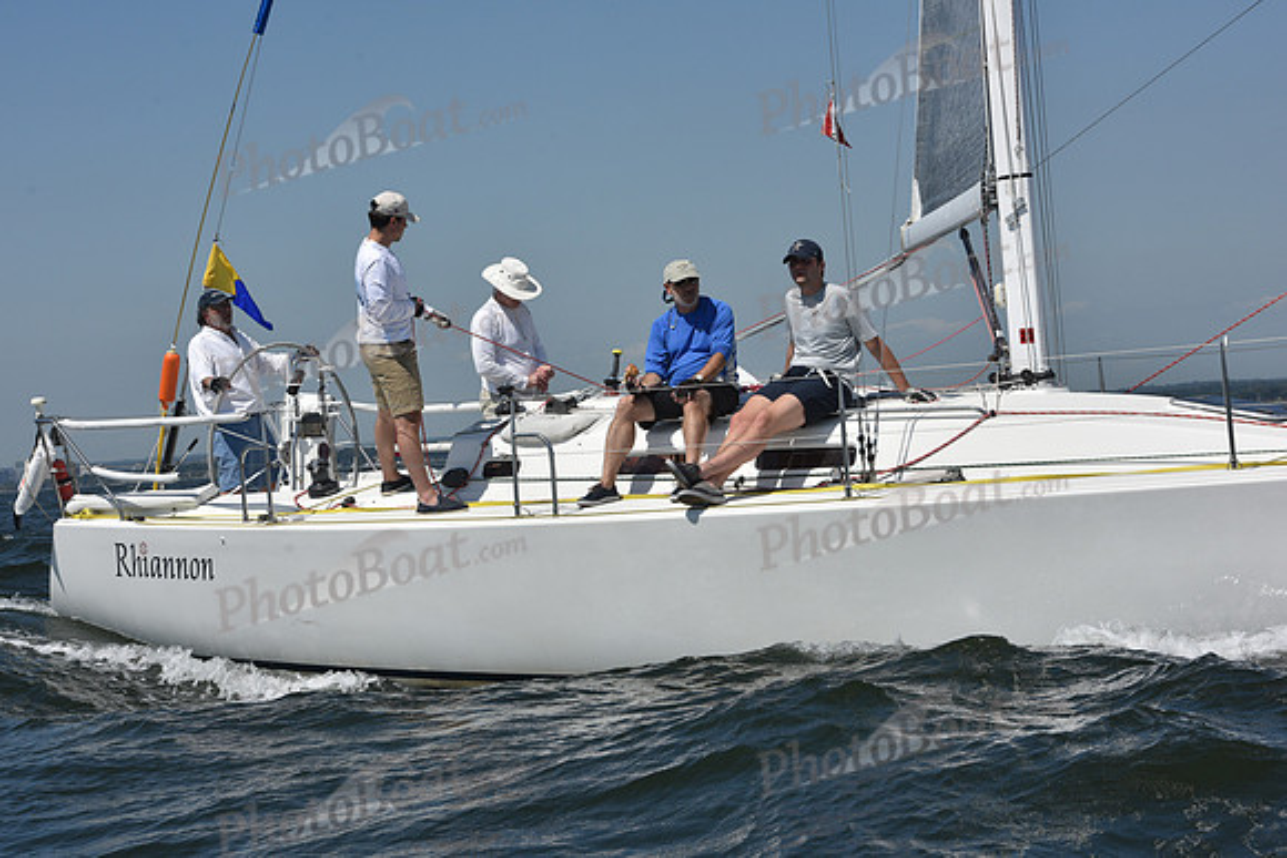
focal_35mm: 85
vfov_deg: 16.1
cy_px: 429
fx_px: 3039
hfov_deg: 23.9
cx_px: 644
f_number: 10
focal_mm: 85
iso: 250
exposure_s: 1/1250
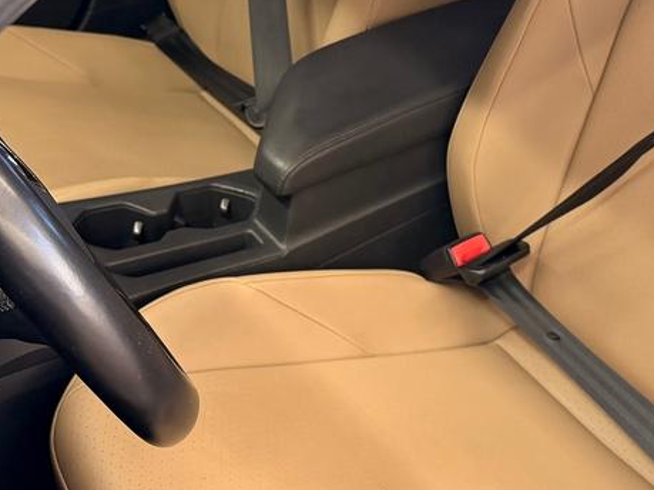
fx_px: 1265
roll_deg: -0.4
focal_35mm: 67
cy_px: 107
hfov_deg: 29.0
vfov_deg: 21.7
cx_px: 366
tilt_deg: -29.6
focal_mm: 6.76
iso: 200
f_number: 1.78
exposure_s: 1/60
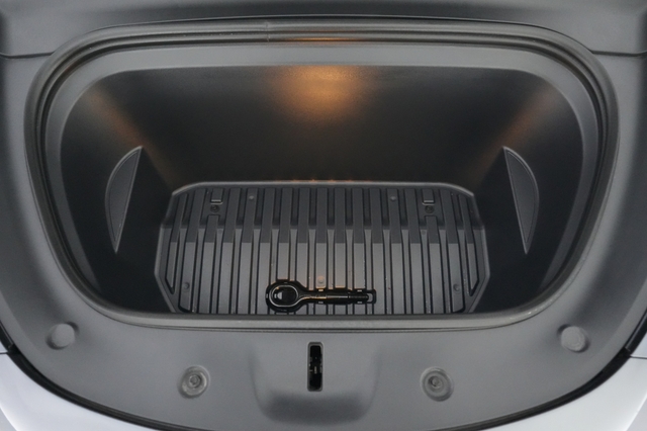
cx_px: 324
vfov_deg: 49.5
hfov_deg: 69.4
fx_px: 467
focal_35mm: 26
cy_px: 216
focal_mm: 26
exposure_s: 1/125
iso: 12800
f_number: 2.8
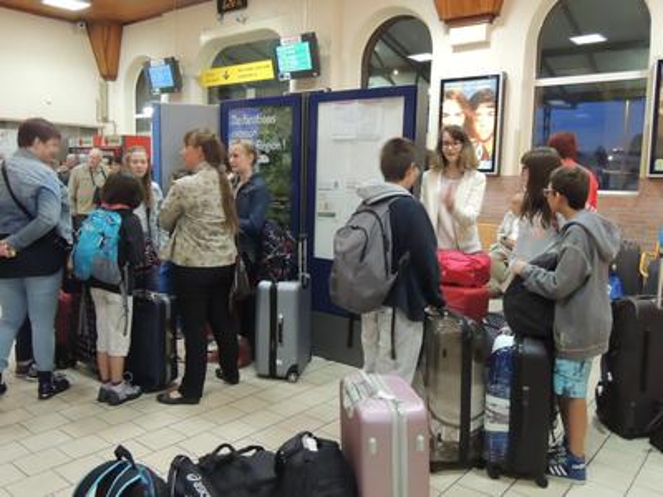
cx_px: 332
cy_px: 248
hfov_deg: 60.0
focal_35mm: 30
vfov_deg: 46.8
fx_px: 575
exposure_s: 1/15
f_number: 3.1
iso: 1000
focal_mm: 5.3
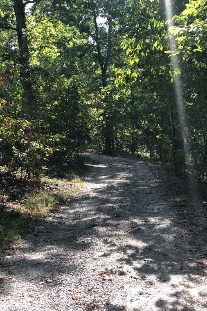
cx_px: 117
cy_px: 156
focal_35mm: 60
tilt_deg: +5.6
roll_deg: +3.2
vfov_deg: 33.4
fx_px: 517
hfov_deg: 22.6
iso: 25
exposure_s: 1/120
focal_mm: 6.6
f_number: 2.8
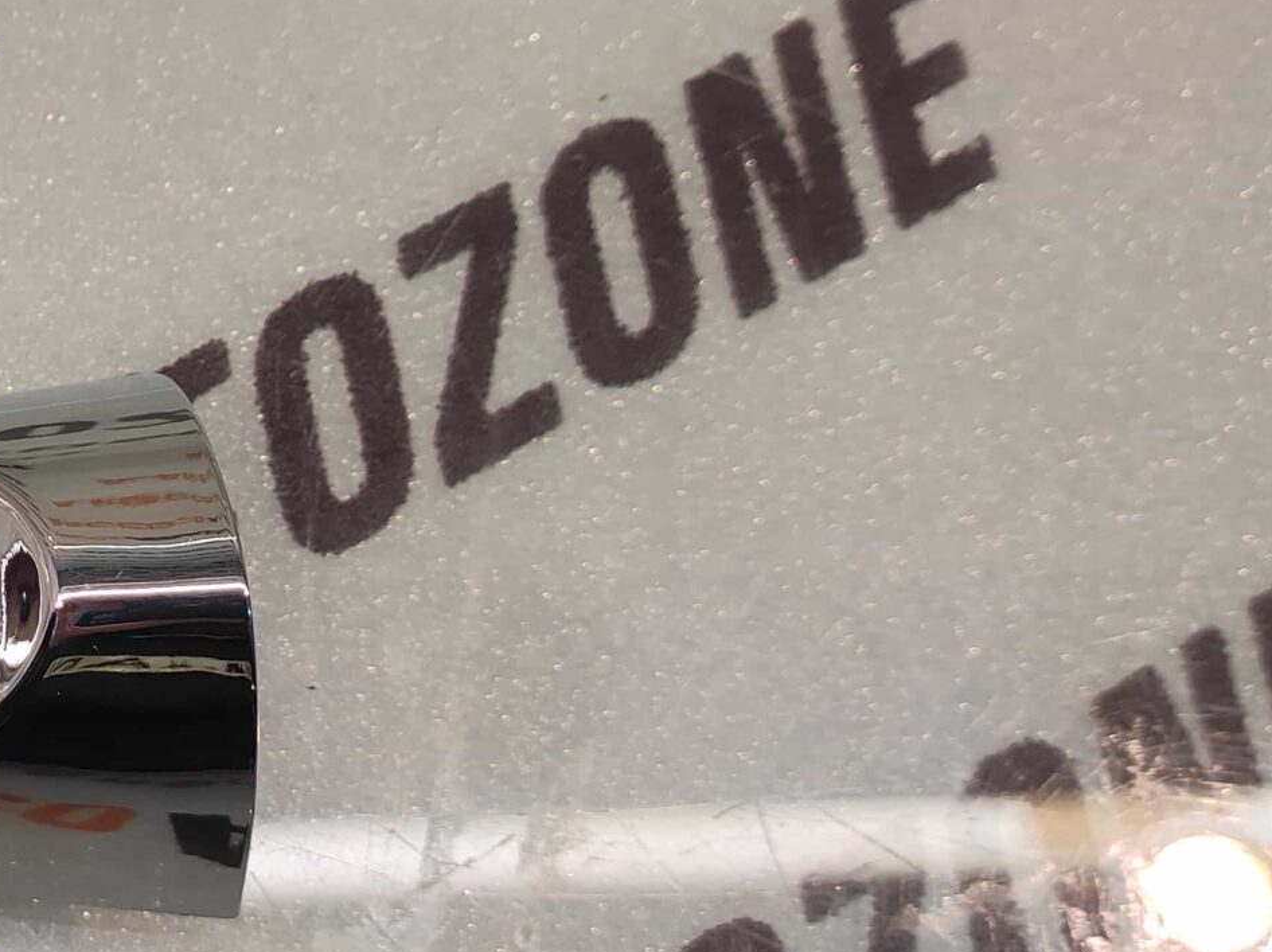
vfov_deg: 31.5
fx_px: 1689
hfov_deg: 35.1
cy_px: 506
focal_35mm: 46
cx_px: -147
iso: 130
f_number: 1.79
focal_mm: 4.74
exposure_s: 1/50
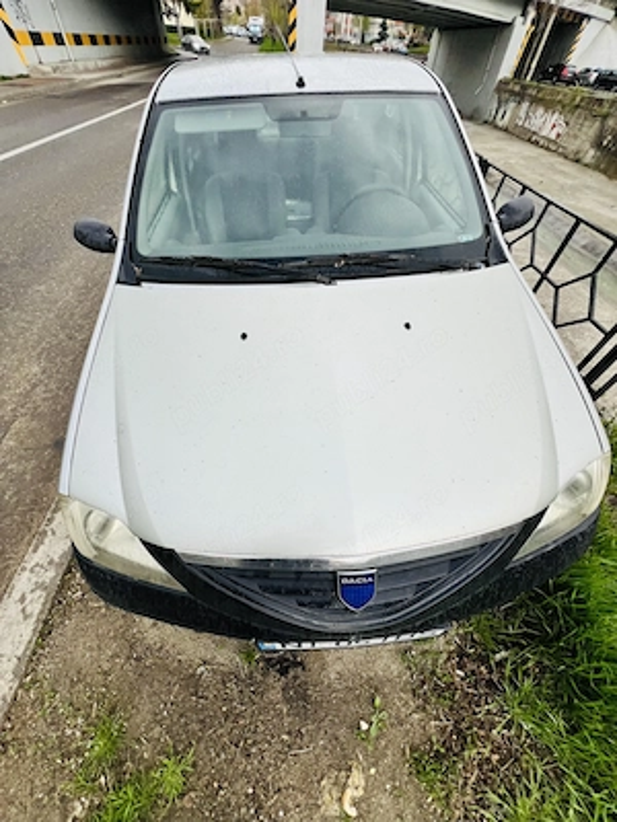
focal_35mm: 13
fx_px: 309
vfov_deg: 106.2
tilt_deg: -47.8
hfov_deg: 89.9
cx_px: 308
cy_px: 411
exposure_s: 1/99
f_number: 1.8
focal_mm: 1.57
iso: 40
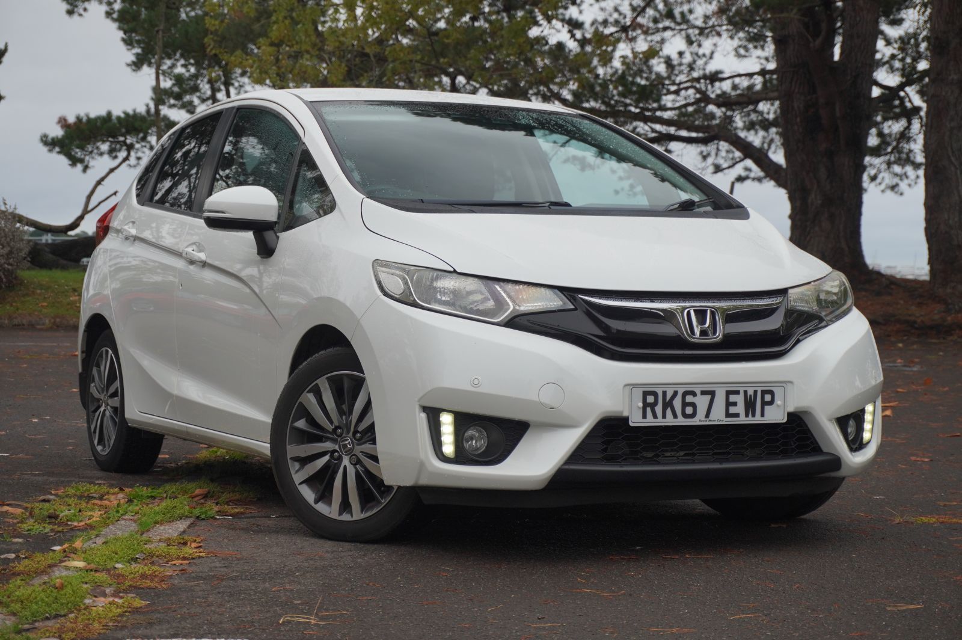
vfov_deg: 18.2
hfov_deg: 27.0
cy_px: 320
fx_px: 2002
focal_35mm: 75
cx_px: 481
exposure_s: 1/200
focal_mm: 50
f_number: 5.6
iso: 250
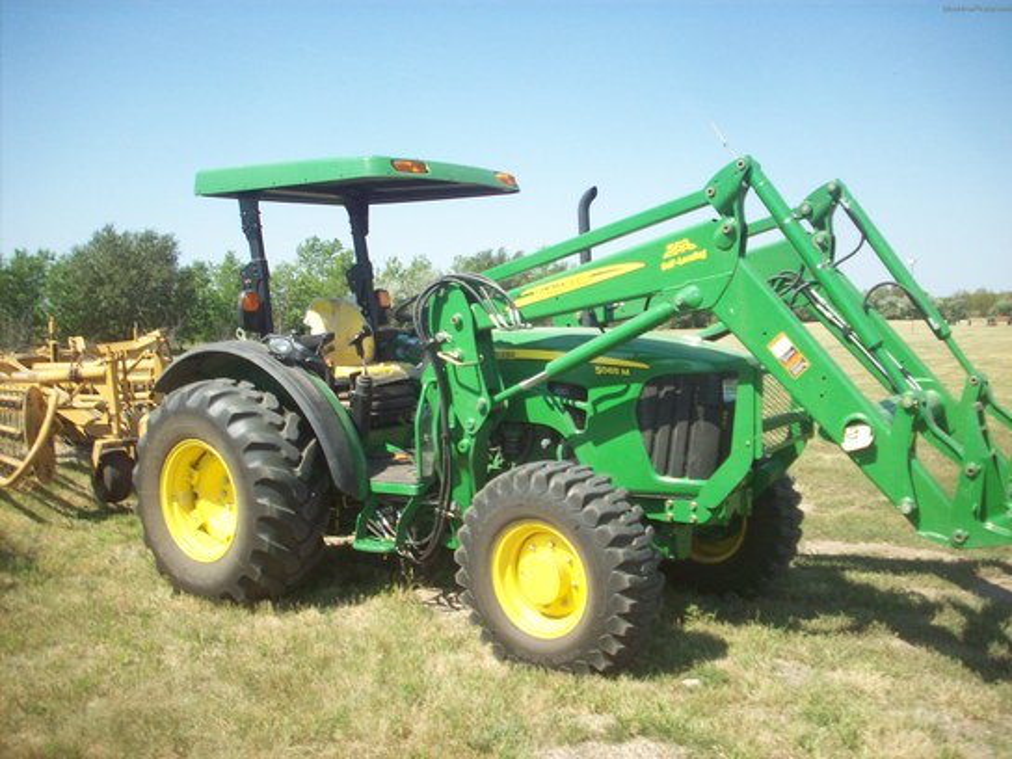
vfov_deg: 38.7
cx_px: 506
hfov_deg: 50.1
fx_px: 1082
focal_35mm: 37
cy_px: 380
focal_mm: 6.2
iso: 80
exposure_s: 1/193
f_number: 5.6
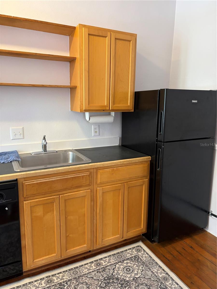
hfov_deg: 53.1
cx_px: 108
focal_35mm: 26
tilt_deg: -10.8
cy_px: 144
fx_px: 217
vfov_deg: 67.3
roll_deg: -1.1
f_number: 1.6
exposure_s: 1/60
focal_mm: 5.96
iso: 160
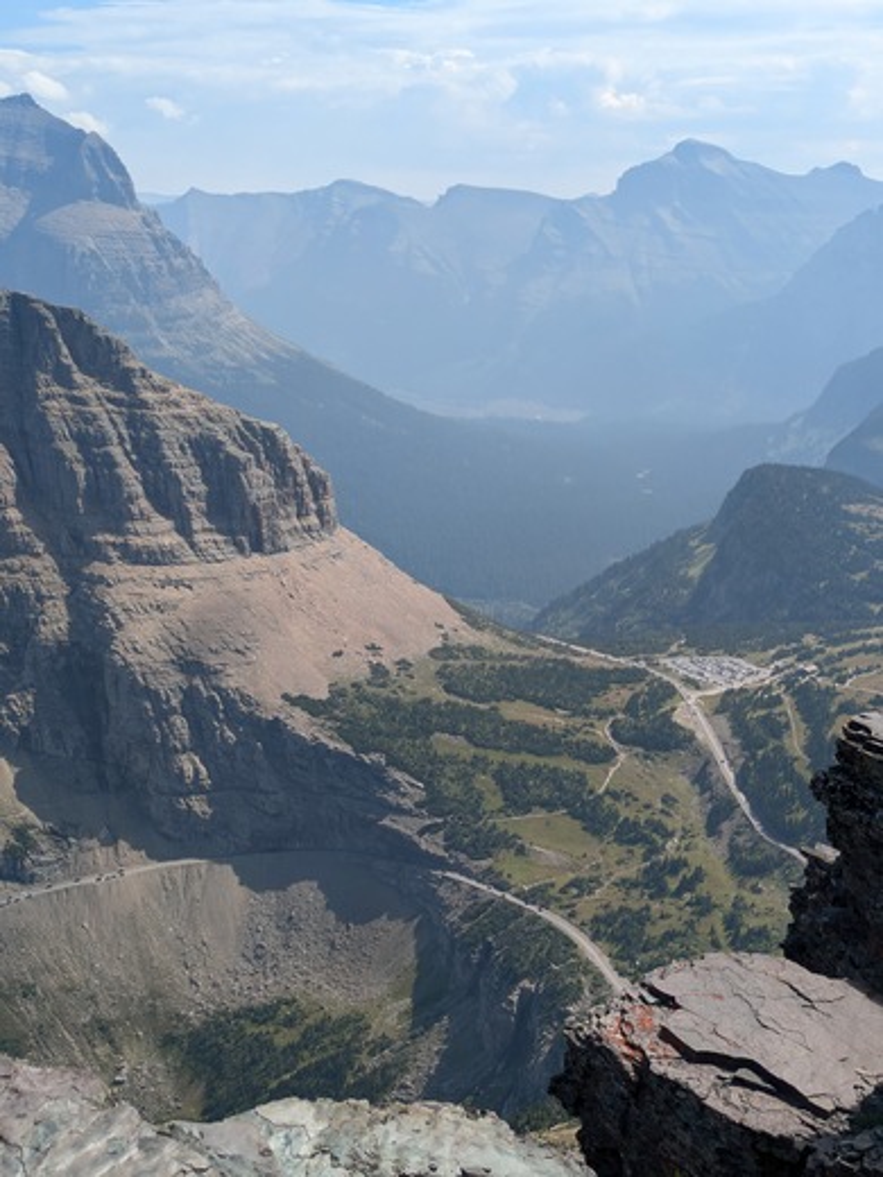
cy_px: 588
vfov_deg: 37.5
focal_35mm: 51
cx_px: 442
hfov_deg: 28.6
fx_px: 1735
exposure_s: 1/2299
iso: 47
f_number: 1.89
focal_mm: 5.43
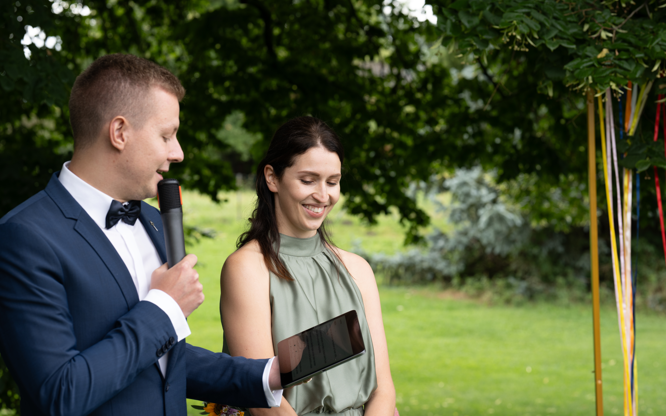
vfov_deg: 15.0
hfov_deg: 23.8
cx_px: 334
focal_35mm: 87
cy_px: 198
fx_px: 1579
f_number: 5
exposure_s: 1/160
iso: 160
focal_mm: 85
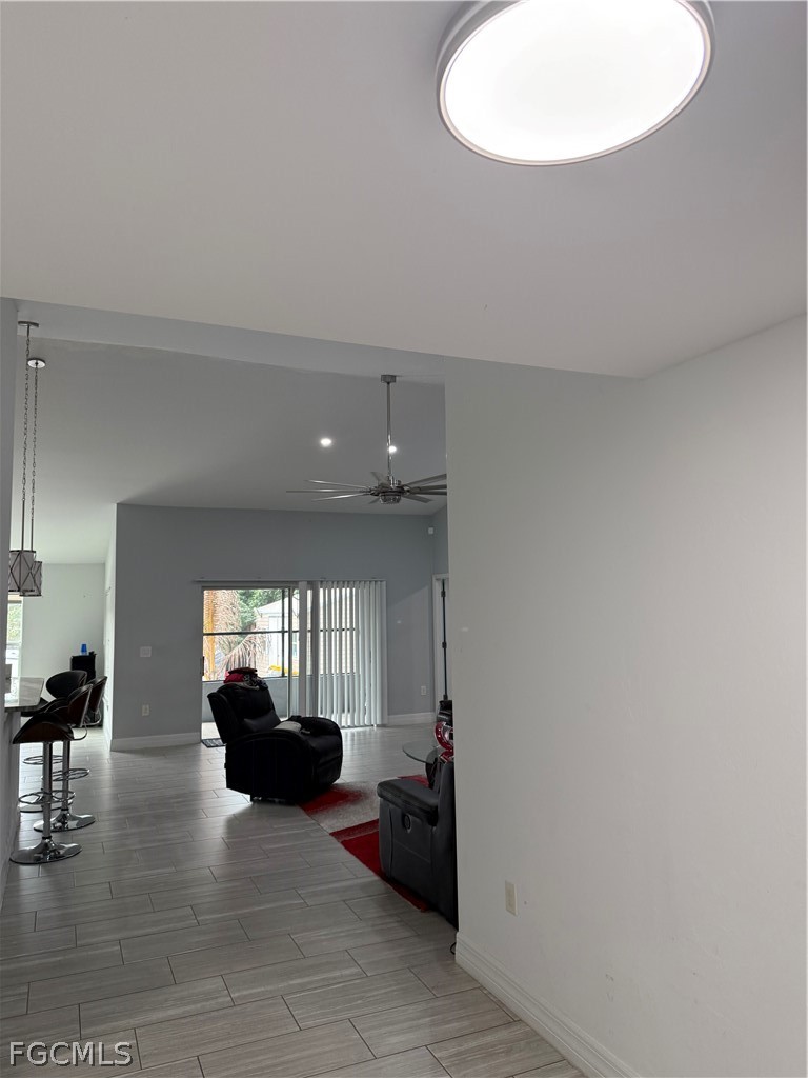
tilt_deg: +3.4
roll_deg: +1.0
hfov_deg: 56.8
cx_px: 404
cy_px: 539
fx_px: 747
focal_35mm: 24
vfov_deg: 71.6
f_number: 1.78
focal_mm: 6.76
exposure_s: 1/125
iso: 200
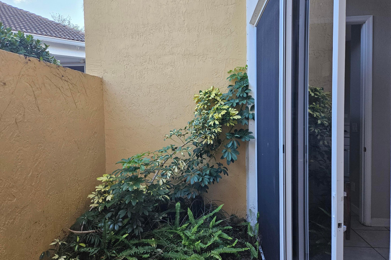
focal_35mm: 24
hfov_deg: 73.7
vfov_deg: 53.1
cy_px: 120
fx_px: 261
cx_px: 196
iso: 200
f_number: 1.8
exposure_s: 1/359
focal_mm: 5.4
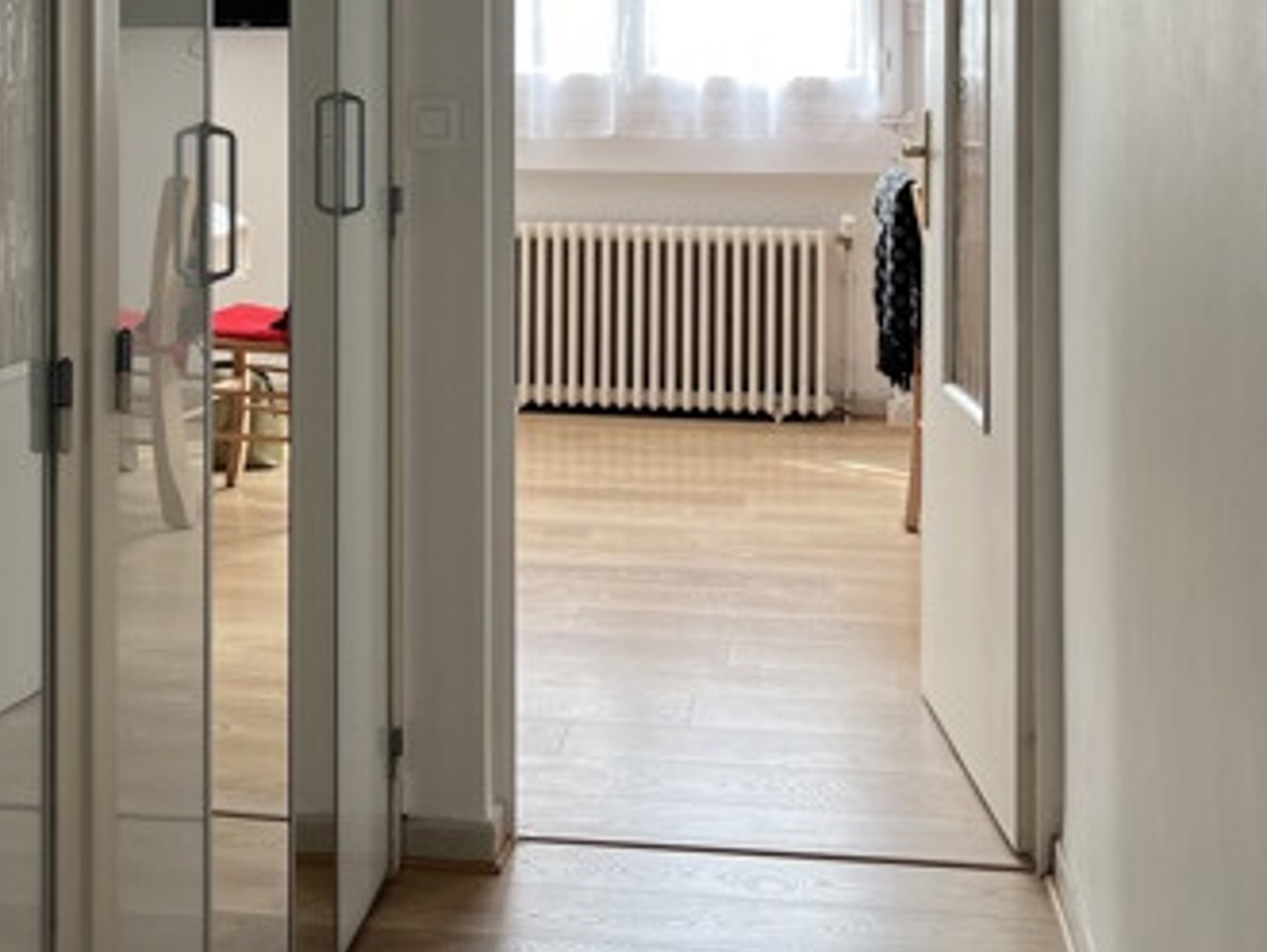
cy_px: 0
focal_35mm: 63
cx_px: 476
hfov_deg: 30.6
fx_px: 2308
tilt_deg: -0.1
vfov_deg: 22.4
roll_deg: +0.1
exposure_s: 1/122
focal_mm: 5.1
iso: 50
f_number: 1.6
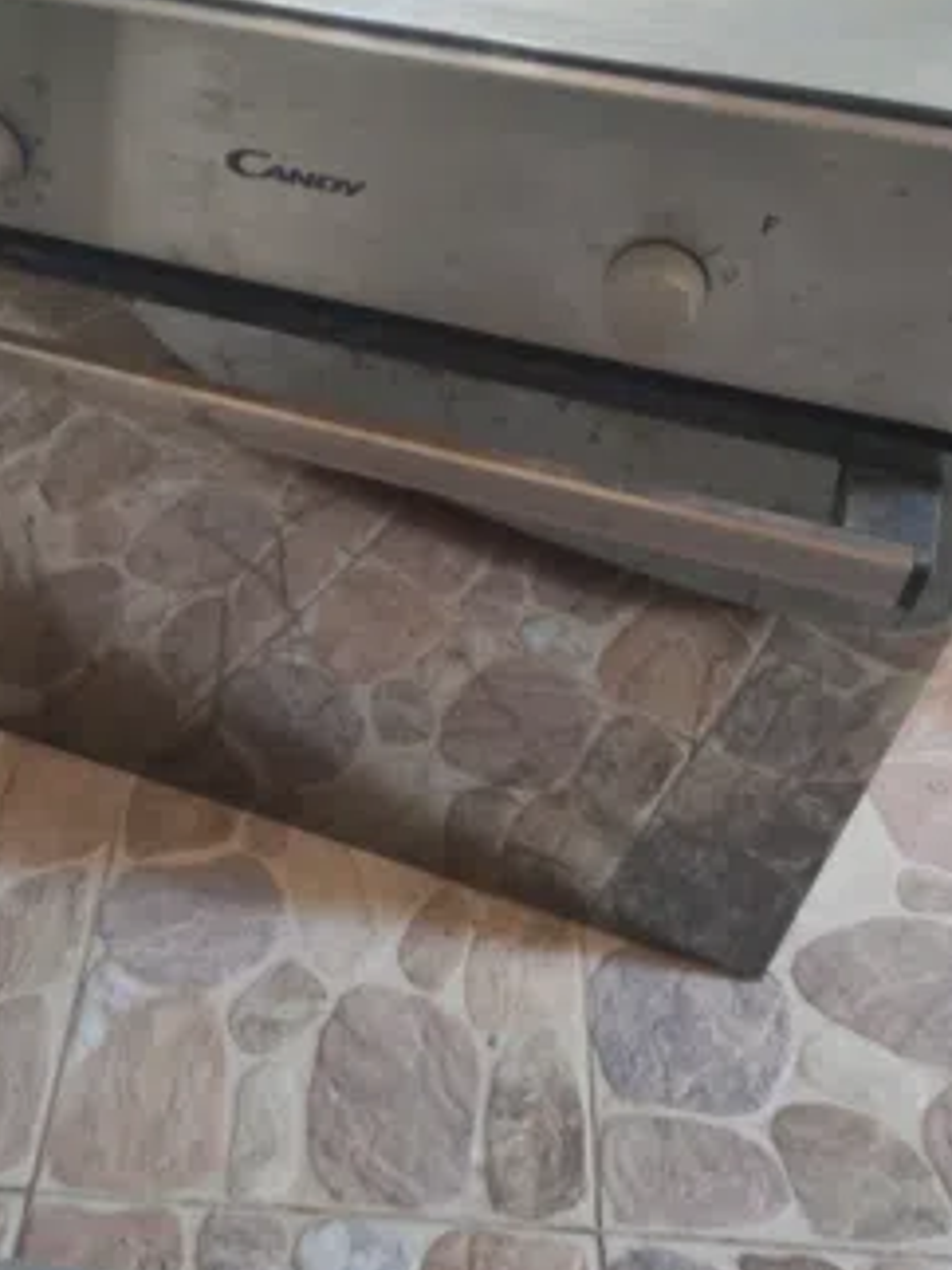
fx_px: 1137
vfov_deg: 58.1
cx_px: 389
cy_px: 543
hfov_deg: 45.2
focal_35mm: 31
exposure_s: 1/33
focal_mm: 5.43
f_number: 1.89
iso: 280
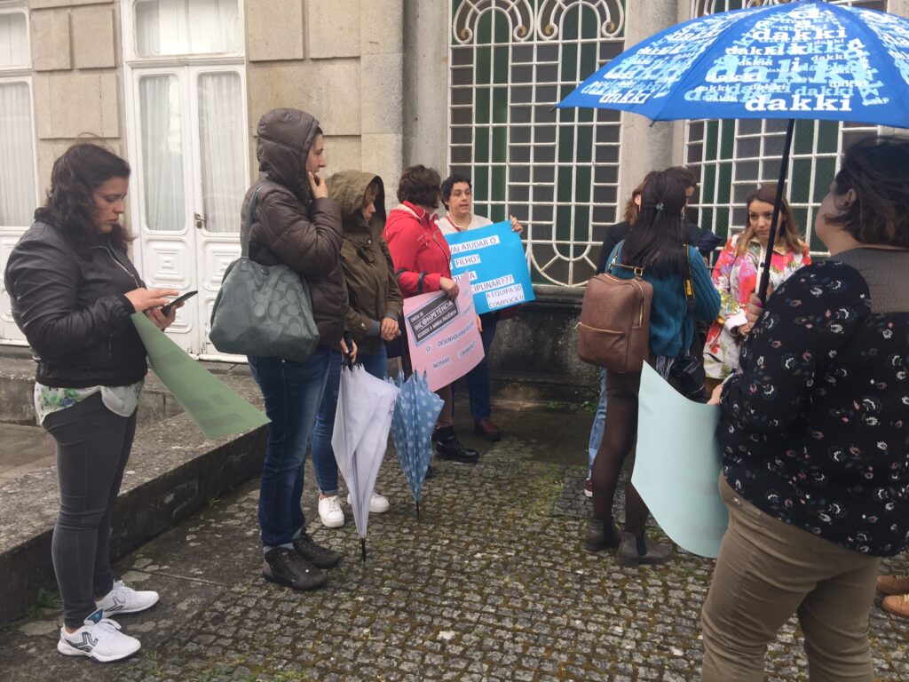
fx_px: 762
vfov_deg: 48.2
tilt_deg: -7.8
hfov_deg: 61.7
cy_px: 341
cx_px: 454
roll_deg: -1.8
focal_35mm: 29
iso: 32
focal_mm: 4.15
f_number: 2.2
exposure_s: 1/100
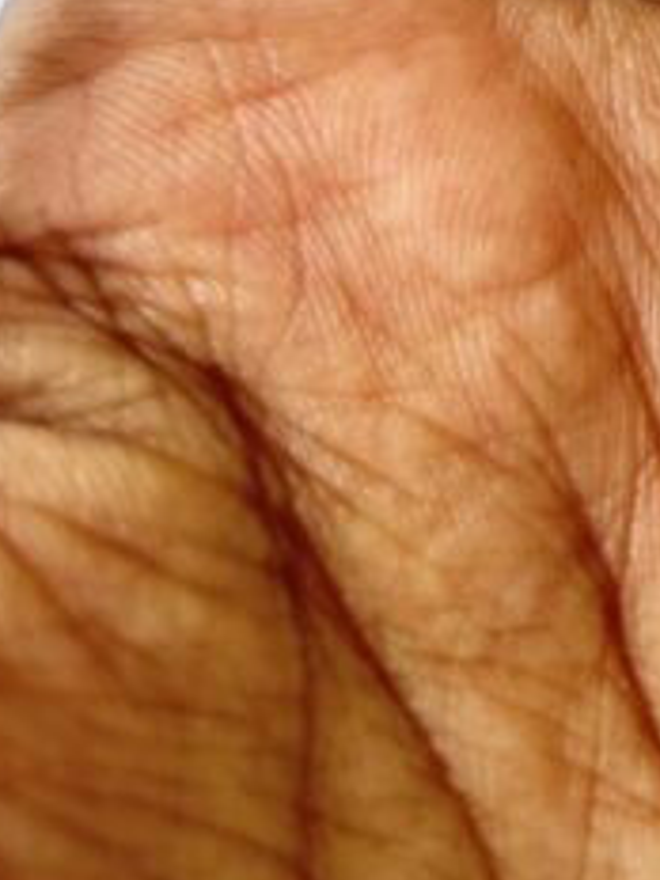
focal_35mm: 101
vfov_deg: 16.7
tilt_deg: -69.9
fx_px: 2568
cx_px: 1132
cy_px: -622
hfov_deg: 13.4
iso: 80
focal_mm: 5.7
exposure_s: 1/50
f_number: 1.5
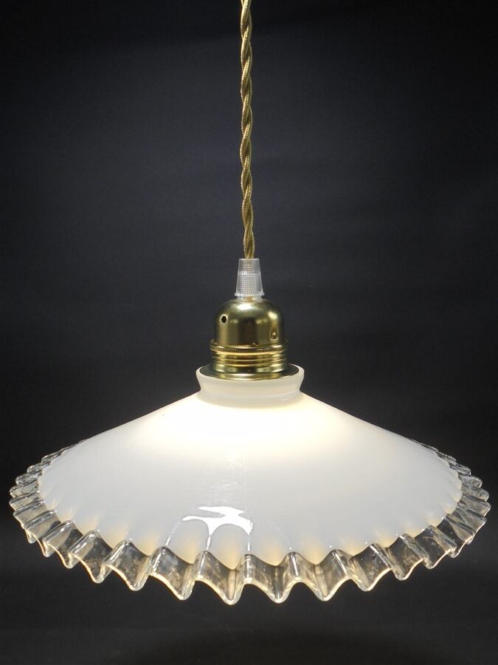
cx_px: 249
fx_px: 729
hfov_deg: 37.7
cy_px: 332
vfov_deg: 49.0
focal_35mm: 38
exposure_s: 1/50
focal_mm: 6.9
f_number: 4.2
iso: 100
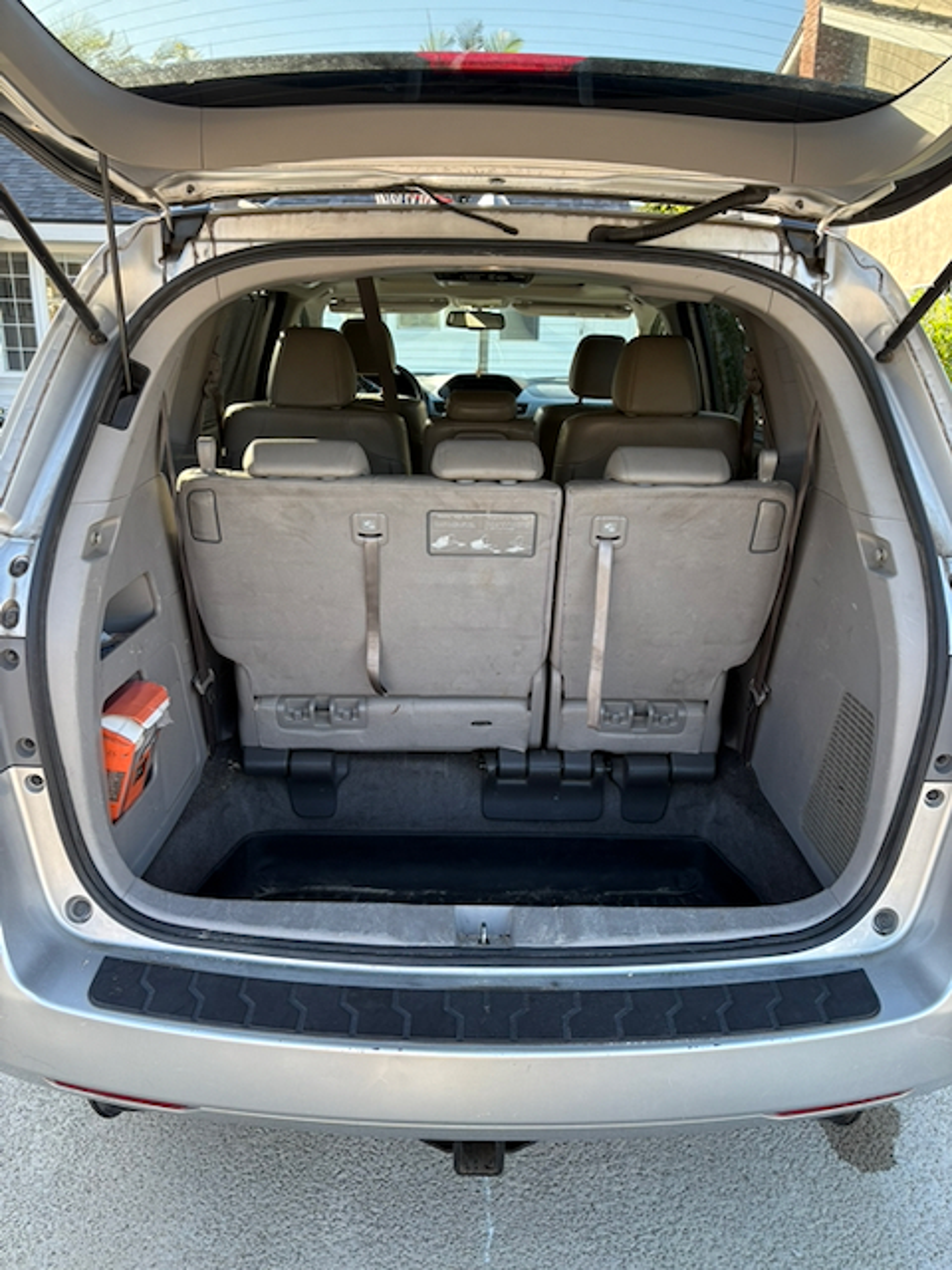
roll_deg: -1.3
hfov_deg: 53.1
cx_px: 476
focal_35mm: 26
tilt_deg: -14.7
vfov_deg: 67.3
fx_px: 953
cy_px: 635
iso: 40
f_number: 1.6
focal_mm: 5.96
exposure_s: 1/215
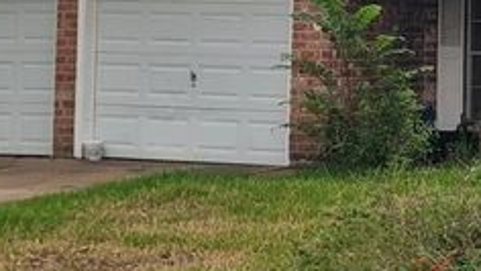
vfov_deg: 9.7
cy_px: -69
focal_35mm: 123
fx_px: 1569
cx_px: 595
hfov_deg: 16.6
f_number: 1.8
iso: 40
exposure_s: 1/641
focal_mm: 5.4
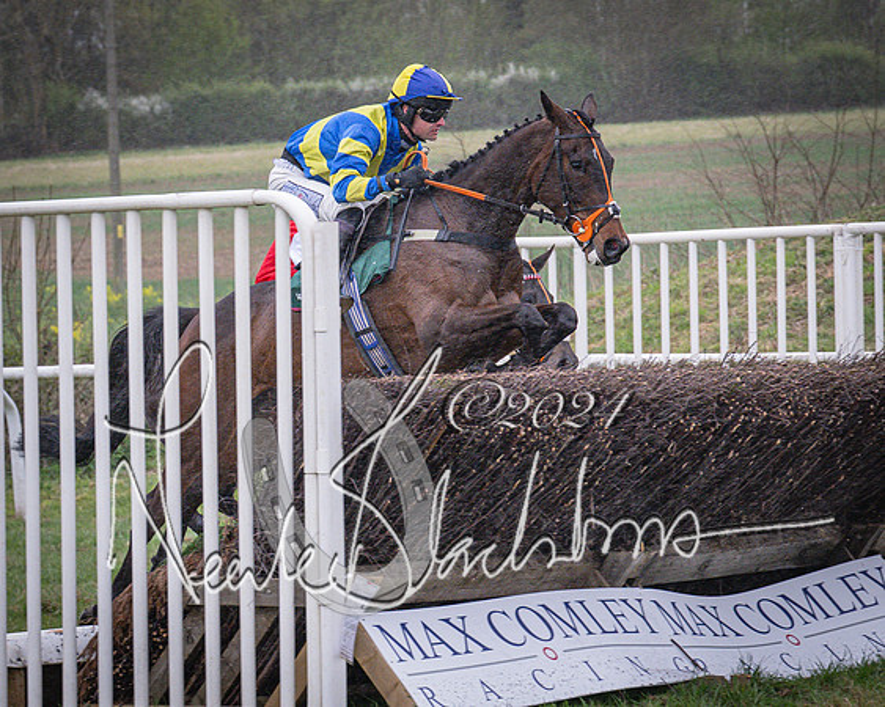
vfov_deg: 8.8
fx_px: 4573
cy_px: 244
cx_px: 521
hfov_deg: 11.1
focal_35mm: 175
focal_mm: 70
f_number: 4
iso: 1600
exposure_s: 1/1000
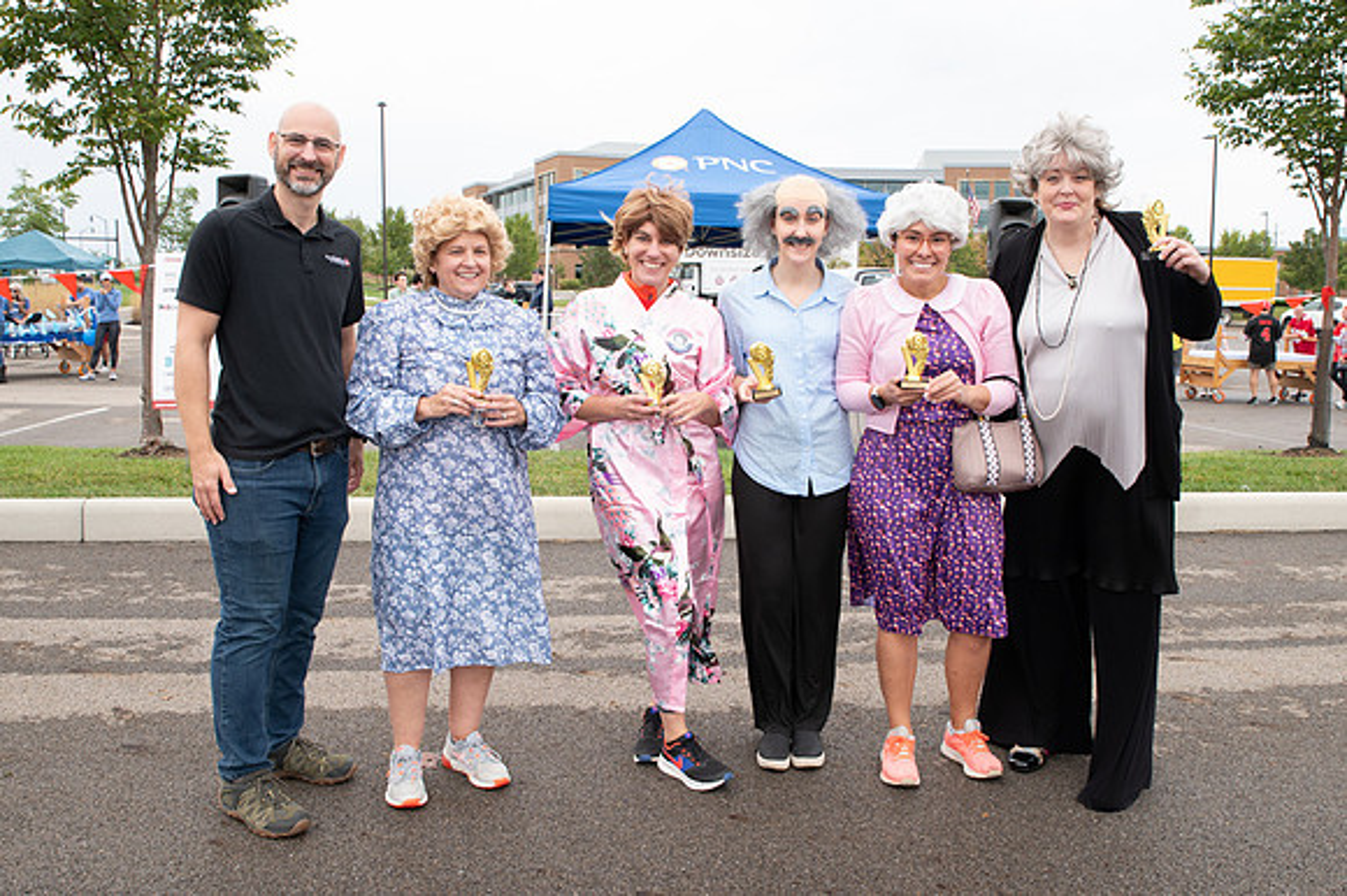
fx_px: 1148
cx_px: 686
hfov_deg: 60.8
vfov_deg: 42.7
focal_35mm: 31
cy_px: 456
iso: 640
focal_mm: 24
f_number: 7.1
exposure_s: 1/200
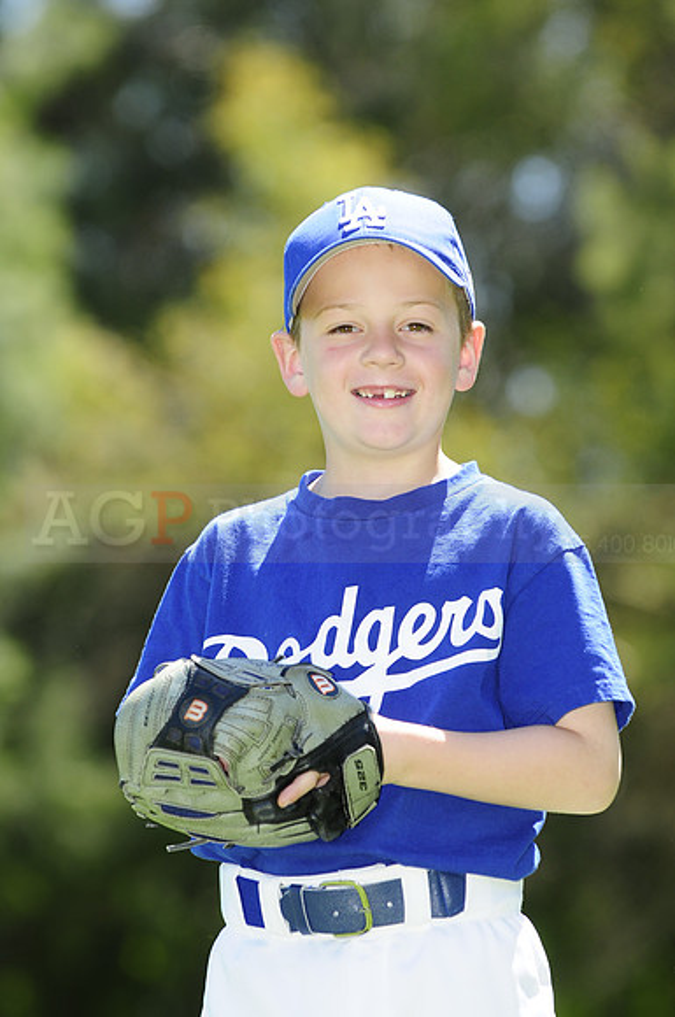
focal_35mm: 225
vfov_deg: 9.2
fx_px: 6347
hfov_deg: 6.1
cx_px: 338
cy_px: 508
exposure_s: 1/640
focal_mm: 150
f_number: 4
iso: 200
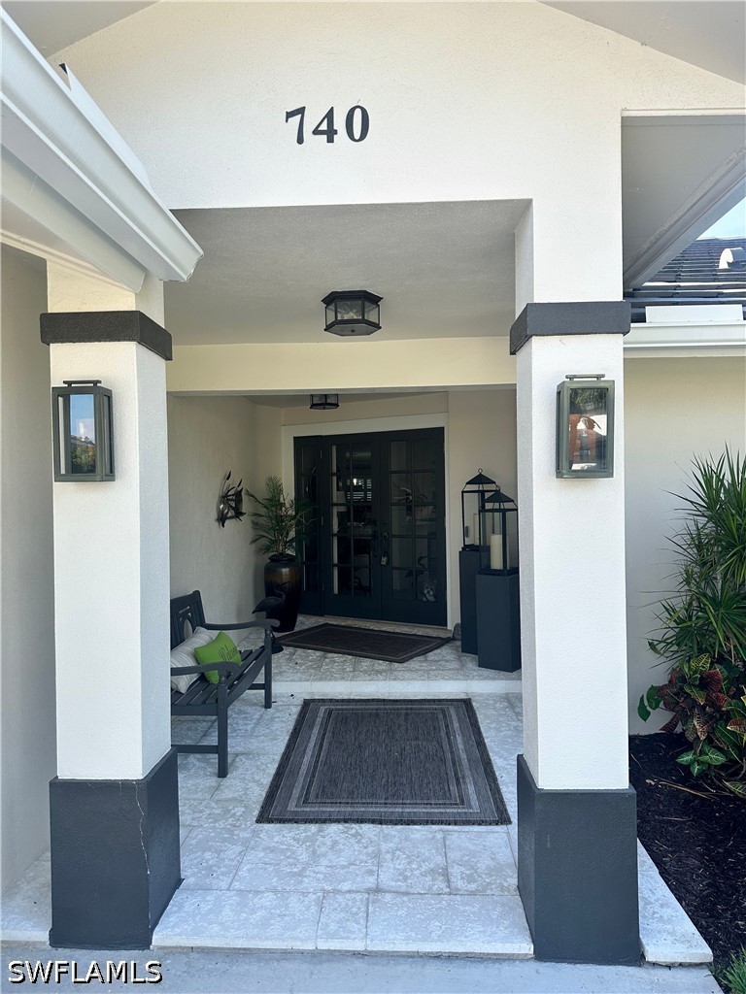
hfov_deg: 56.8
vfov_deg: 71.6
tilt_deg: +0.3
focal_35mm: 24
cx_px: 373
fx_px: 690
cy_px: 497
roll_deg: +0.3
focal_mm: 6.86
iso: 80
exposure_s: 1/724
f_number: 1.78
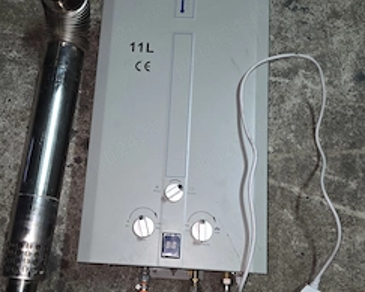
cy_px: 179
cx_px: 168
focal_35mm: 37
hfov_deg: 49.1
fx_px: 399
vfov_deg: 39.9
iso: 2500
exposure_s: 1/15
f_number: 1.8
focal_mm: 5.4
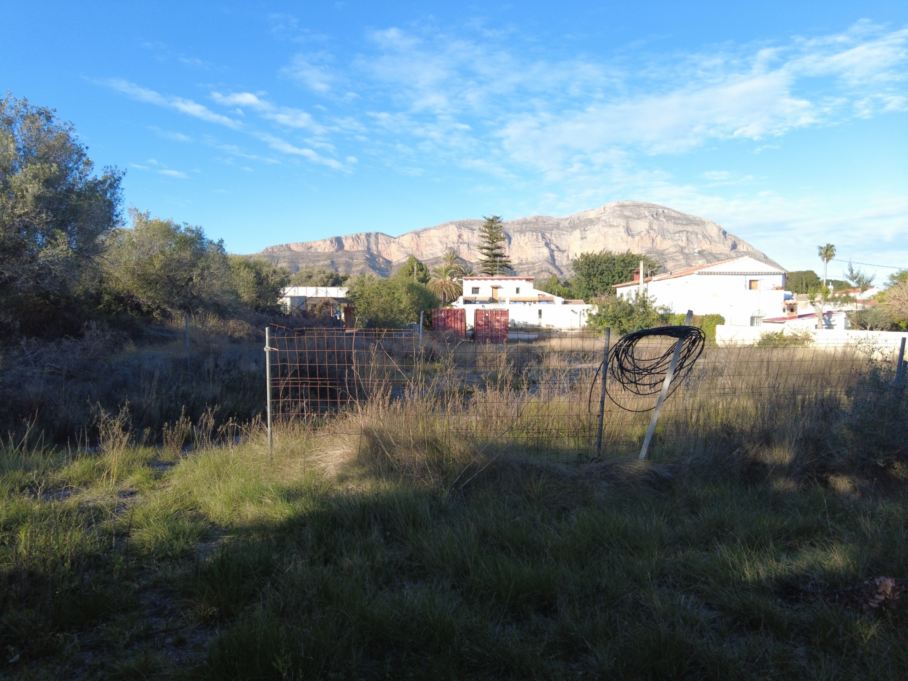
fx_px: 525
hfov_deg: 81.7
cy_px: 340
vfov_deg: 66.0
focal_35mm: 20
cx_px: 454
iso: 100
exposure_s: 1/500
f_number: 1.8
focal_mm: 4.4
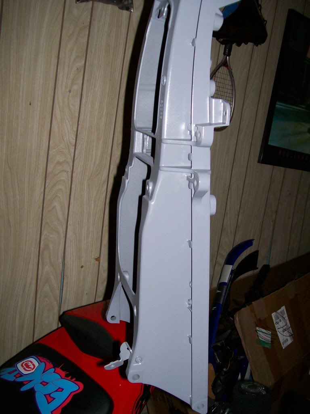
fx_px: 430
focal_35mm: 36
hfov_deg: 39.7
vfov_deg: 51.4
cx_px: 155
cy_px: 207
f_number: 2.7
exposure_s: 1/64
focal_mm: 6
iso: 140
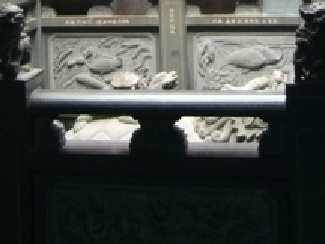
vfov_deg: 15.2
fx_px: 836
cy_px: -136
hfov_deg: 22.0
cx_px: 184
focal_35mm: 89
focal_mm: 4.3
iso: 400
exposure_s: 1/25
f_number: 3.2
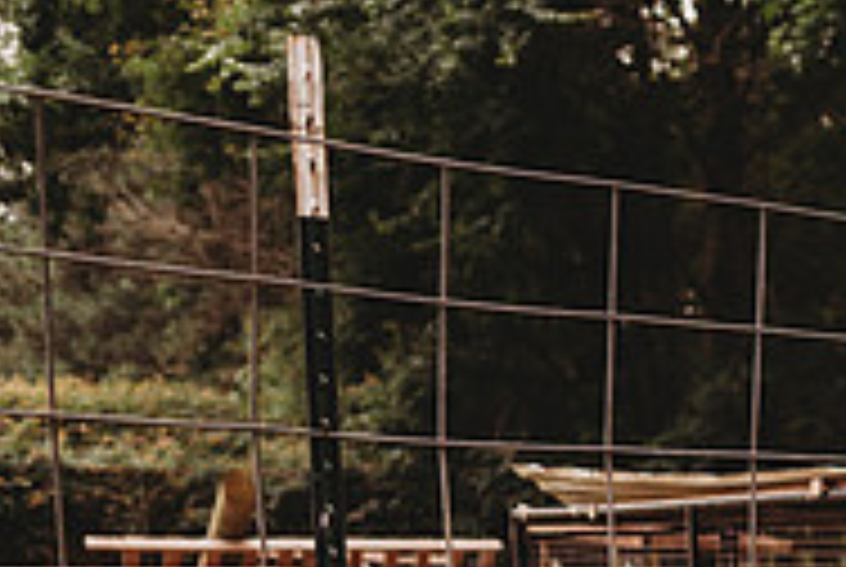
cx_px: 1004
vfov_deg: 16.9
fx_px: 1742
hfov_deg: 24.8
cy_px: 835
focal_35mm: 74
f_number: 2.2
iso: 100
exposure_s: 1/500
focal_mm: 24
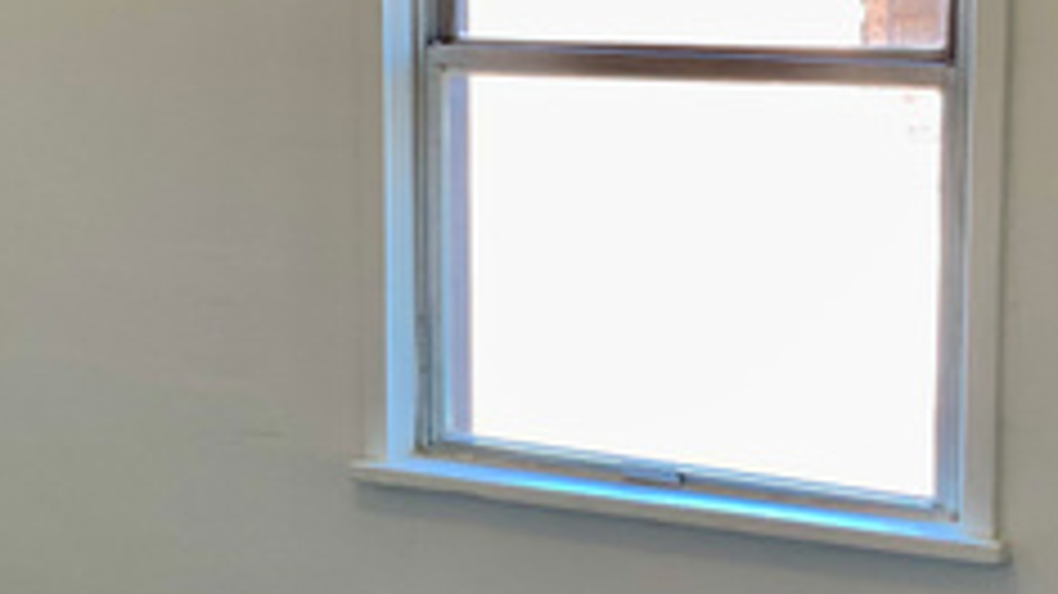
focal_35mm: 86
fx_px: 2412
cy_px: 230
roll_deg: +1.4
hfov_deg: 24.7
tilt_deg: -8.4
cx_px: 405
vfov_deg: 14.0
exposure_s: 1/120
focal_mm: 3
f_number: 1.8
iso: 25
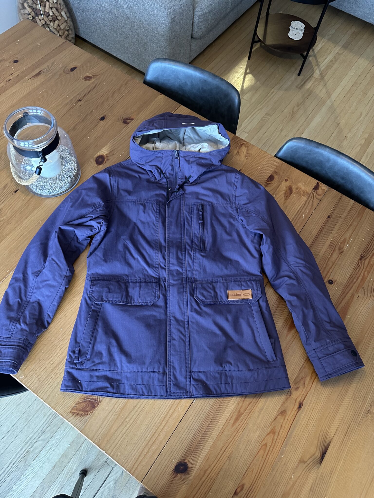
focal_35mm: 24
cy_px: 249
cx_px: 187
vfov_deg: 71.6
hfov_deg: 56.8
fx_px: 346
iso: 500
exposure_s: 1/60
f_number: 1.78
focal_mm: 6.86
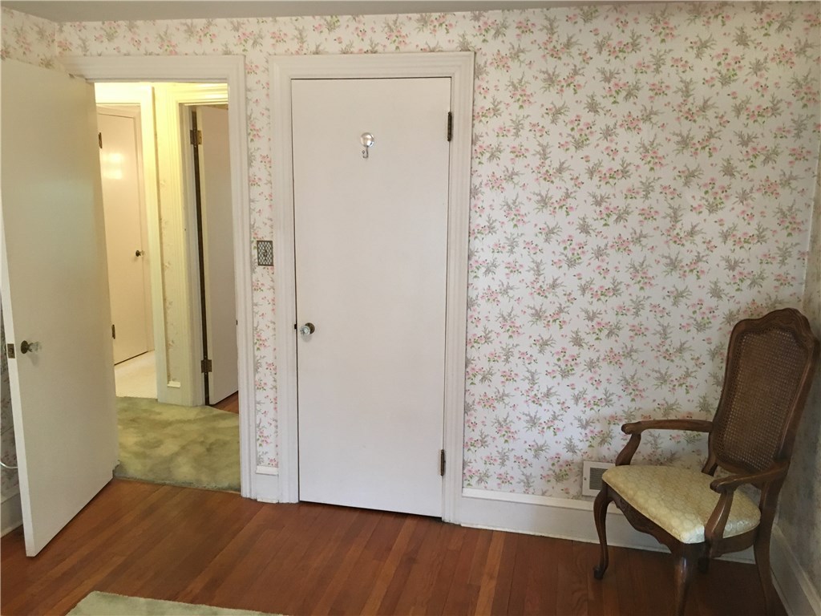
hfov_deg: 61.7
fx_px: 688
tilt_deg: -10.1
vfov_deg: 48.2
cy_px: 308
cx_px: 410
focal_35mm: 29
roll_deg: -0.8
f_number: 2.2
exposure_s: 1/30
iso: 125
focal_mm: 4.15
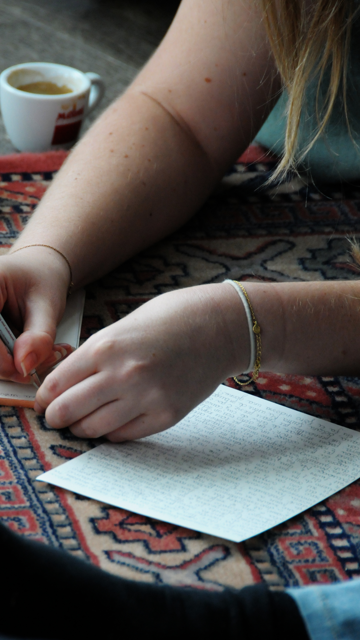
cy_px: 372
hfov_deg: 2.9
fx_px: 7231
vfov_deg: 5.1
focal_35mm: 426
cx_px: 99
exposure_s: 1/200
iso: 1000
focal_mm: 200
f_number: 7.1
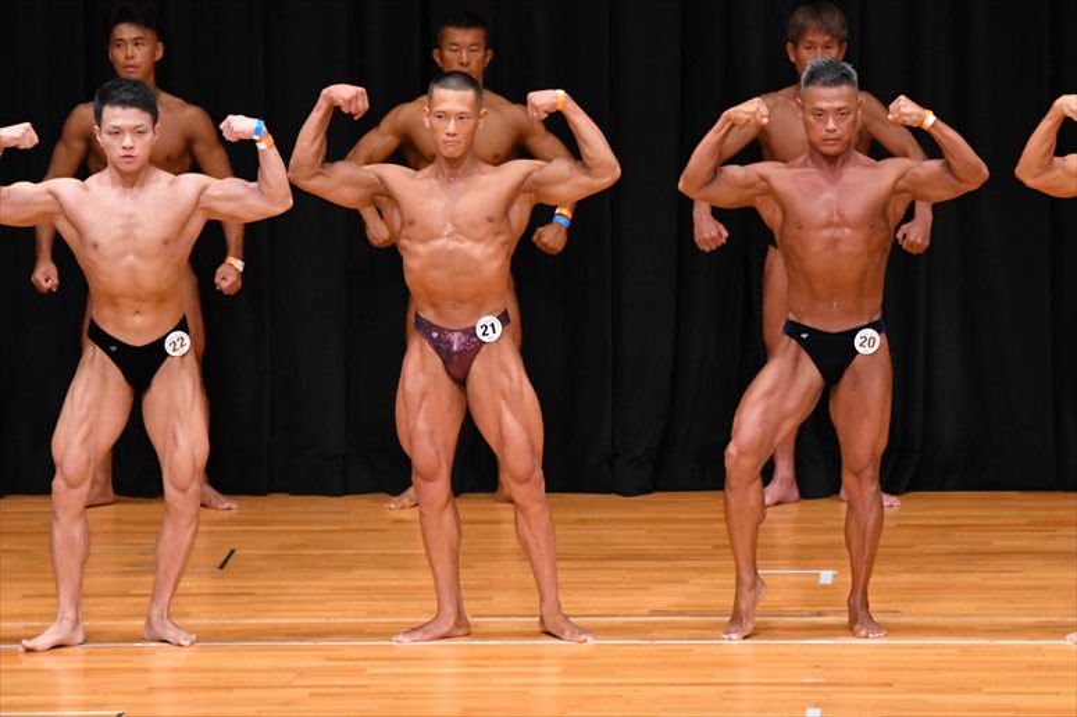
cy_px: 358
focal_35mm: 270
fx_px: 8074
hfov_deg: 7.6
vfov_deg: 5.1
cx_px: 538
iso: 4000
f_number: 5.6
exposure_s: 1/400
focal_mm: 180
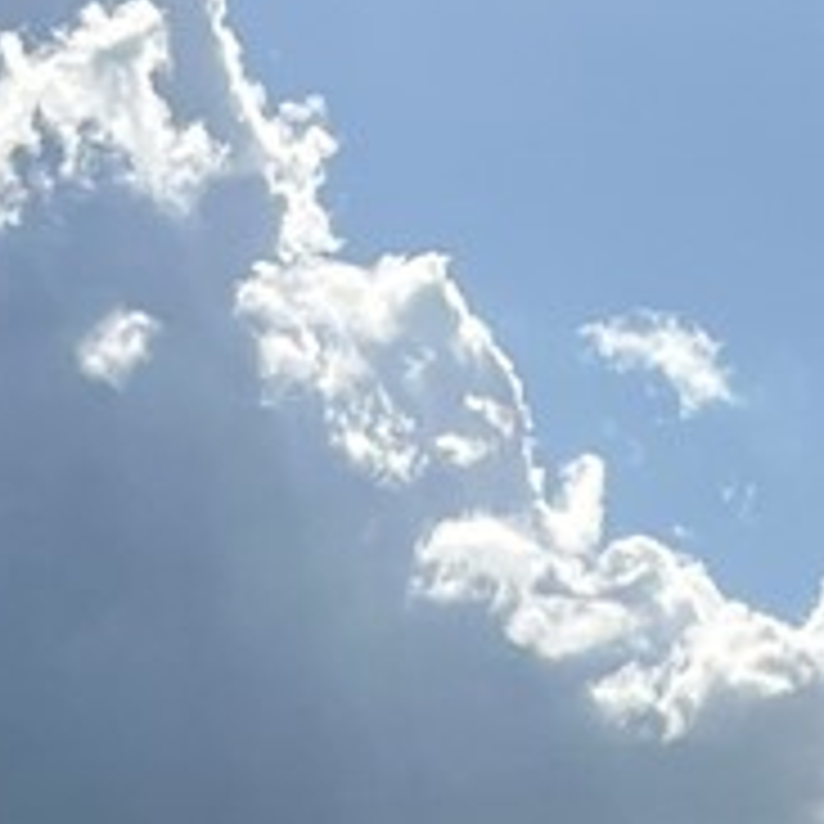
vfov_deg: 7.9
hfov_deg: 8.6
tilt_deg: -6.4
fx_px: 5413
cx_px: -135
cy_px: 2175
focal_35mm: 201
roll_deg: -0.5
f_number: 1.6
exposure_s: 1/9091
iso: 50
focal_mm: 5.1
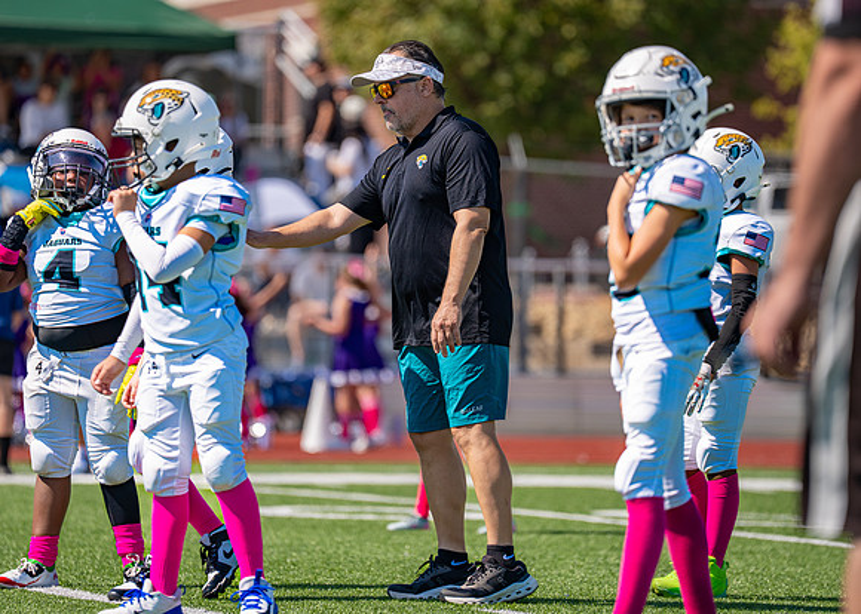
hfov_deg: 8.5
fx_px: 5787
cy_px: 276
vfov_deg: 6.1
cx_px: 420
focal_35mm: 237
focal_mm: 200
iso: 100
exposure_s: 1/2000
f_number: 2.8
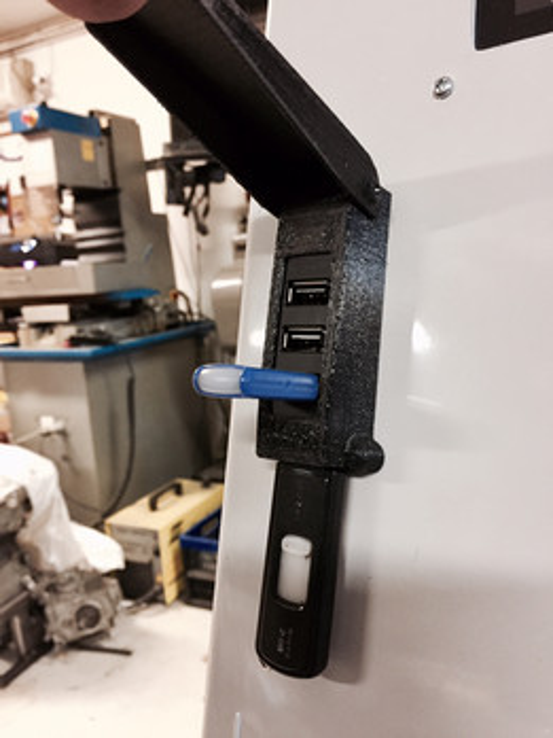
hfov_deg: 48.2
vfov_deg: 61.7
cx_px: 276
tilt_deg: -9.4
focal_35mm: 29
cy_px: 369
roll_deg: +3.3
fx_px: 618
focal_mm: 4.15
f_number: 2.2
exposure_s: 1/17
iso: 320
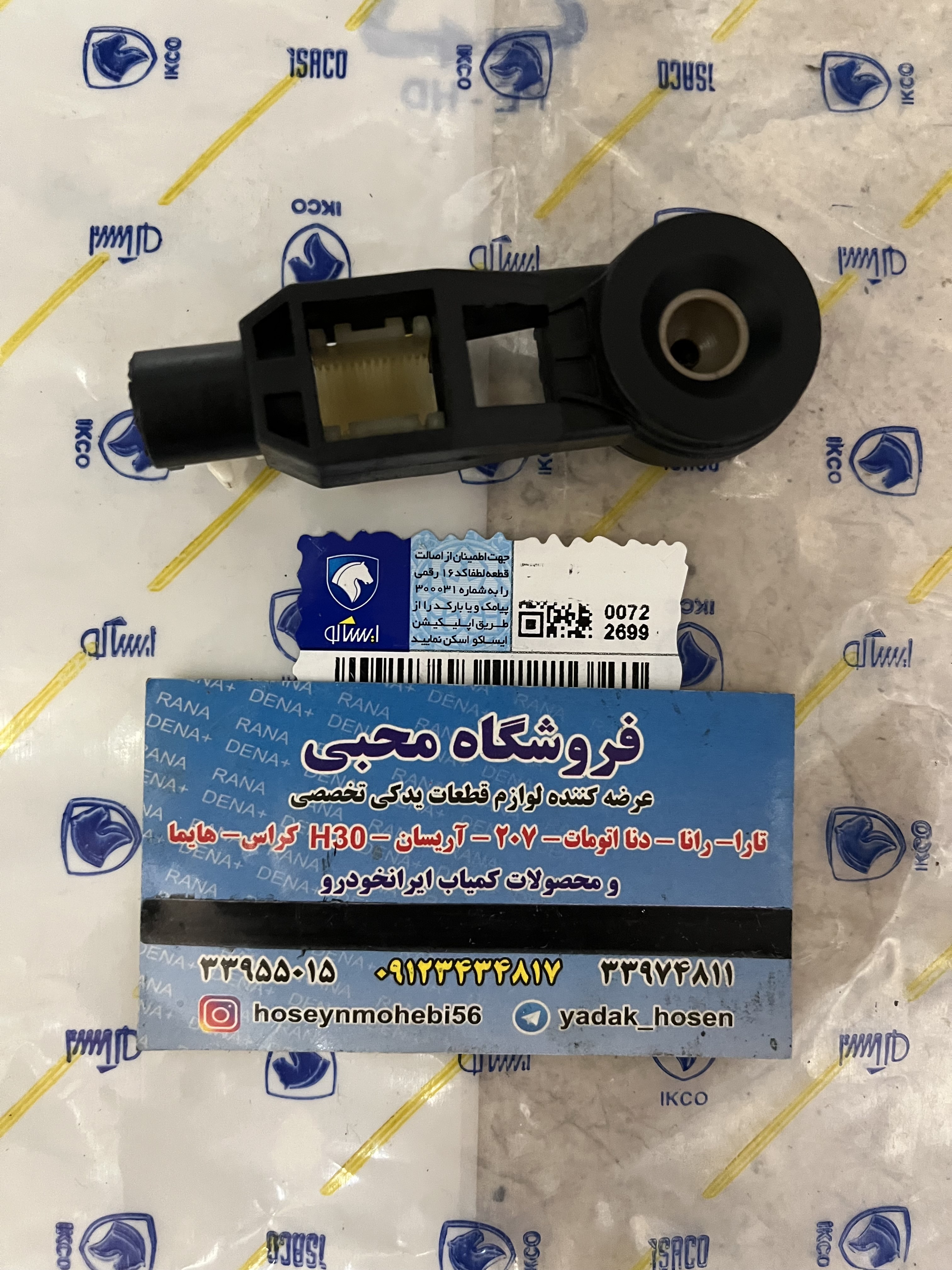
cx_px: 476
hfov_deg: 53.1
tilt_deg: -88.3
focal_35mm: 26
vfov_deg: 67.3
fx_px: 953
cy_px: 635
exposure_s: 1/33
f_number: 1.6
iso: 500
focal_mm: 5.1
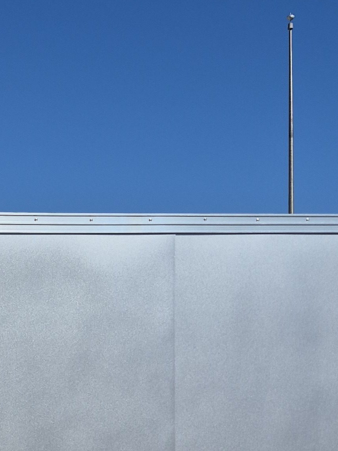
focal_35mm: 81
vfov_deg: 22.8
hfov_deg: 17.2
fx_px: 1055
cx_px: -88
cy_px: 485
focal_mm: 5.4
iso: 25
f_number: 1.8
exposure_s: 1/3880
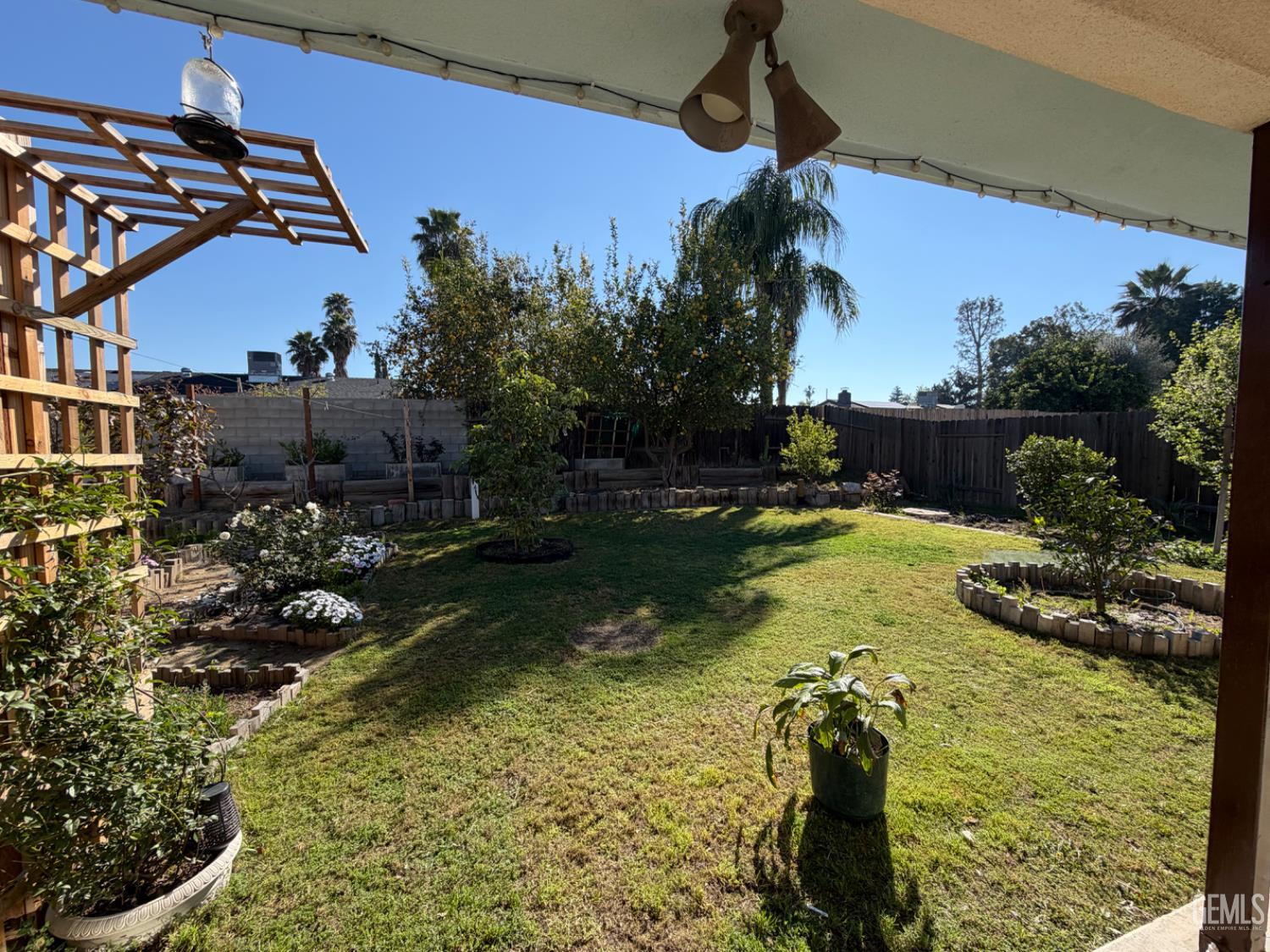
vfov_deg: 85.7
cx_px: 635
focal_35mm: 14
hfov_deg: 102.1
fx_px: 514
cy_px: 476
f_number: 2.2
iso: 25
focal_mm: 2.22
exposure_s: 1/770
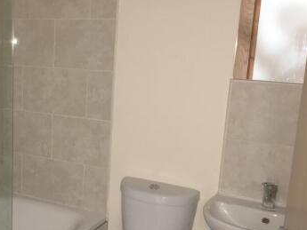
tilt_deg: -10.4
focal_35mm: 49
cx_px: 50
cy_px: 135
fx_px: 435
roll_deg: -1.2
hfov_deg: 37.2
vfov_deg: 29.6
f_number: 2.2
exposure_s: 1/17
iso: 100
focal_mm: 4.15
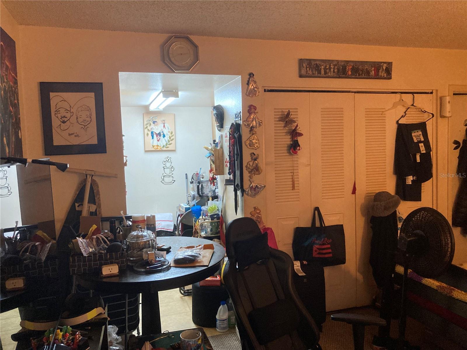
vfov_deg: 49.7
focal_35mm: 28
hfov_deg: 63.4
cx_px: 234
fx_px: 378
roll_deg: +1.6
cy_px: 175
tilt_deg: -3.0
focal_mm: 3.99
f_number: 1.8
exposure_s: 1/40
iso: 320
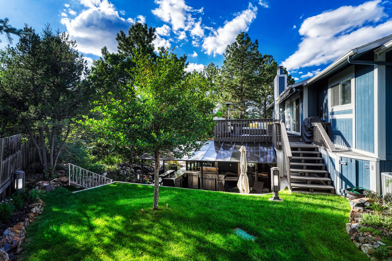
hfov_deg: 88.4
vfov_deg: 65.9
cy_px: 130
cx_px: 196
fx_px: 201
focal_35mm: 18
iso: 400
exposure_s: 1/2000
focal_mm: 18.5
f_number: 8
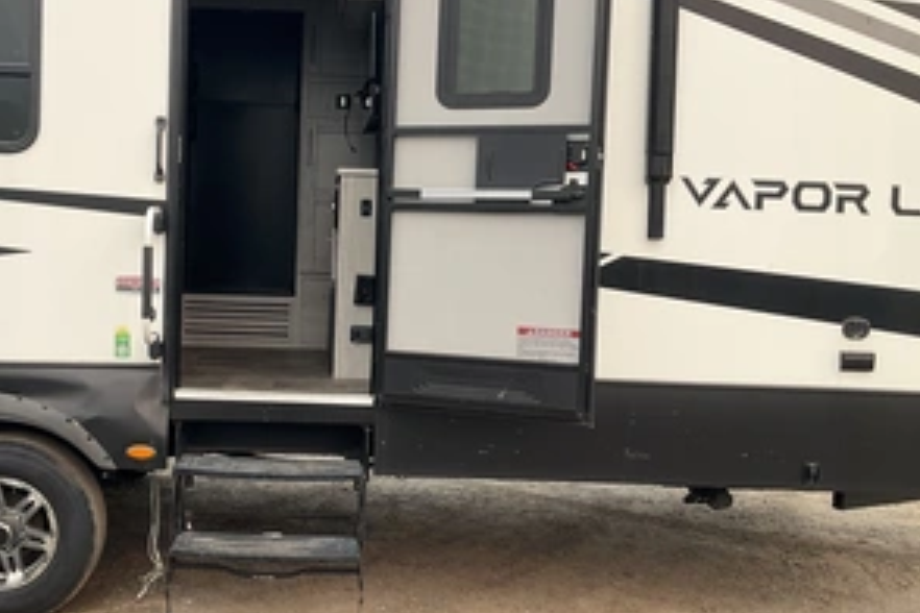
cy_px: 281
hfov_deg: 46.8
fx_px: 1048
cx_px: 322
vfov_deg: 32.6
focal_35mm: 41
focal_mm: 3
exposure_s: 1/428
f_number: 1.8
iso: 25
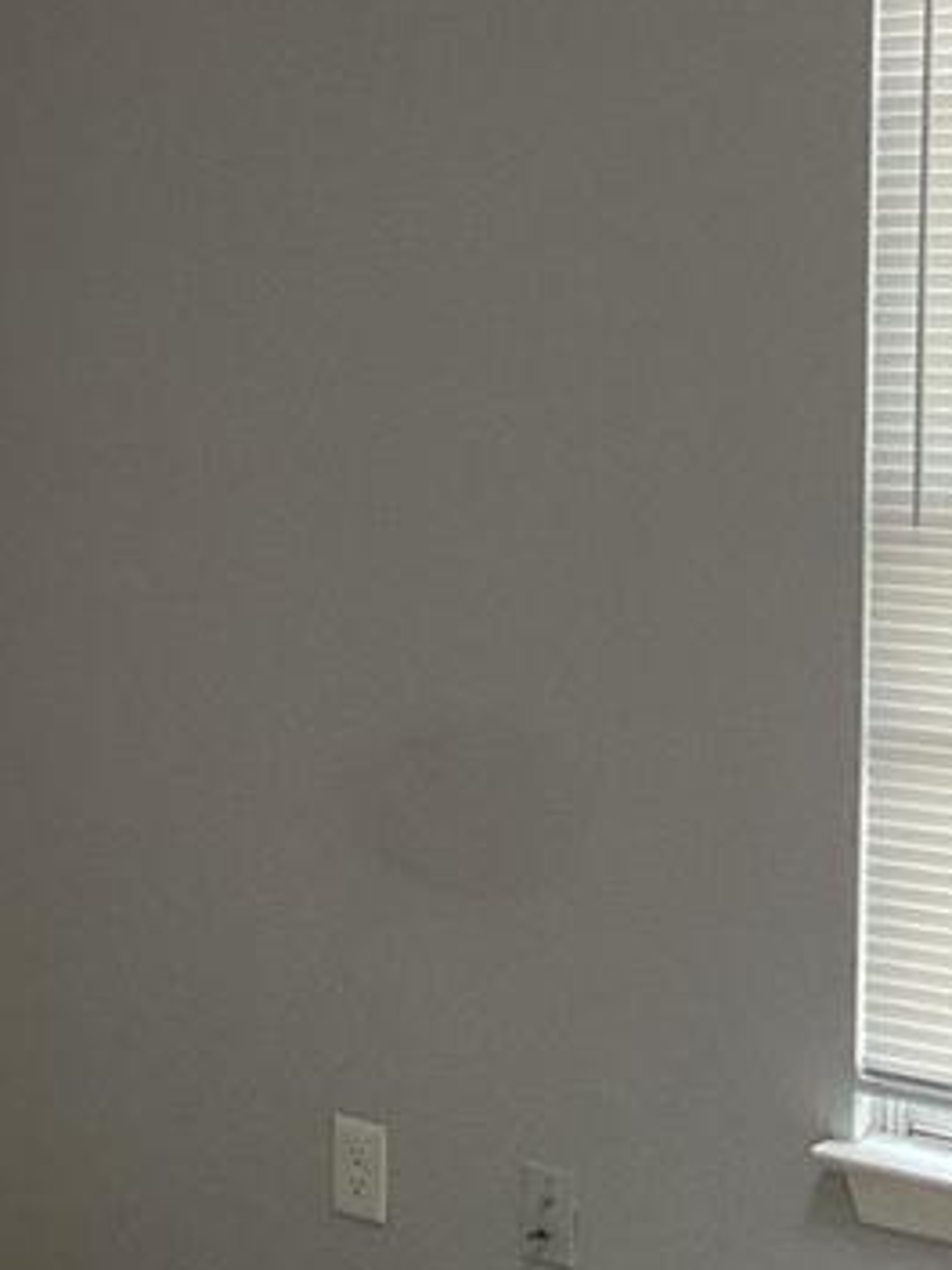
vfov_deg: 21.7
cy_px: 256
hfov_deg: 15.5
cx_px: -389
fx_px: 3264
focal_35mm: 89
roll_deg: -0.1
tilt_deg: +0.4
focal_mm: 3
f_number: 1.8
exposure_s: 1/60
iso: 160
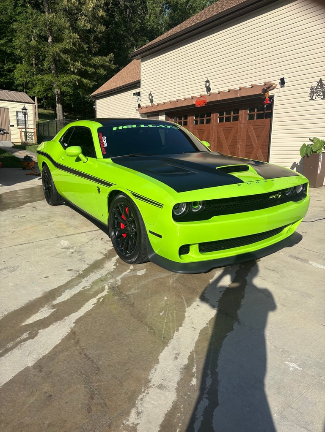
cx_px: 162
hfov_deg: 53.1
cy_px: 216
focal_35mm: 26
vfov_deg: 67.3
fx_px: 325
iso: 50
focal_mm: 5.96
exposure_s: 1/3311
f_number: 1.6
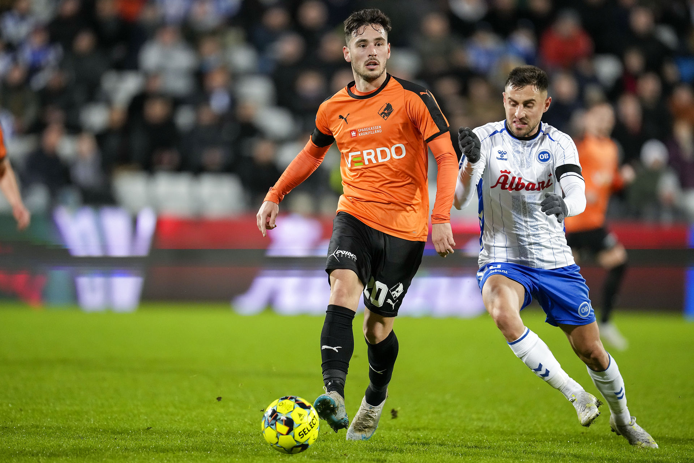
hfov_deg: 5.2
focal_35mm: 400
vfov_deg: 3.4
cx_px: 347
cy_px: 232
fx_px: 7711
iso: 4000
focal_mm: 400
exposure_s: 1/2000
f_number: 2.8
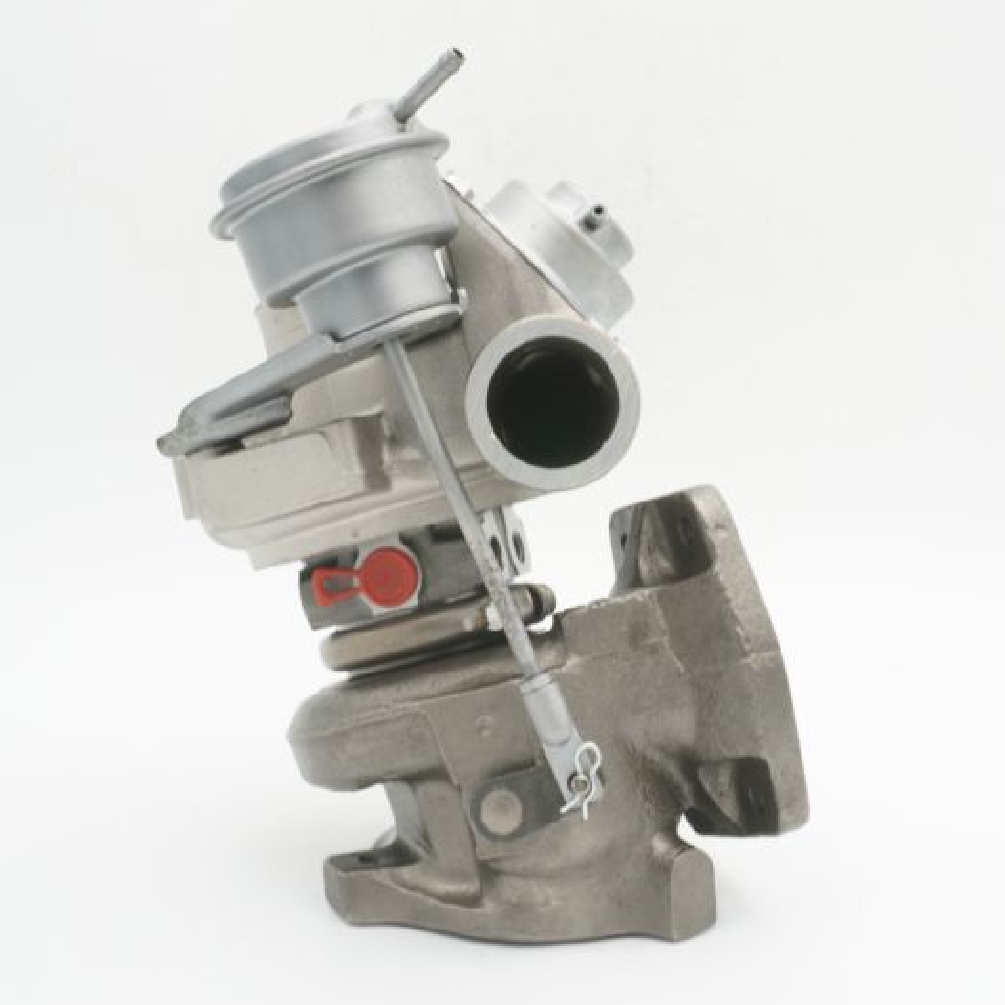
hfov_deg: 26.1
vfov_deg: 26.1
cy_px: 504
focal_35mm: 66
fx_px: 2168
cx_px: 537
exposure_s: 1/3
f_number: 16
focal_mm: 34
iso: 100
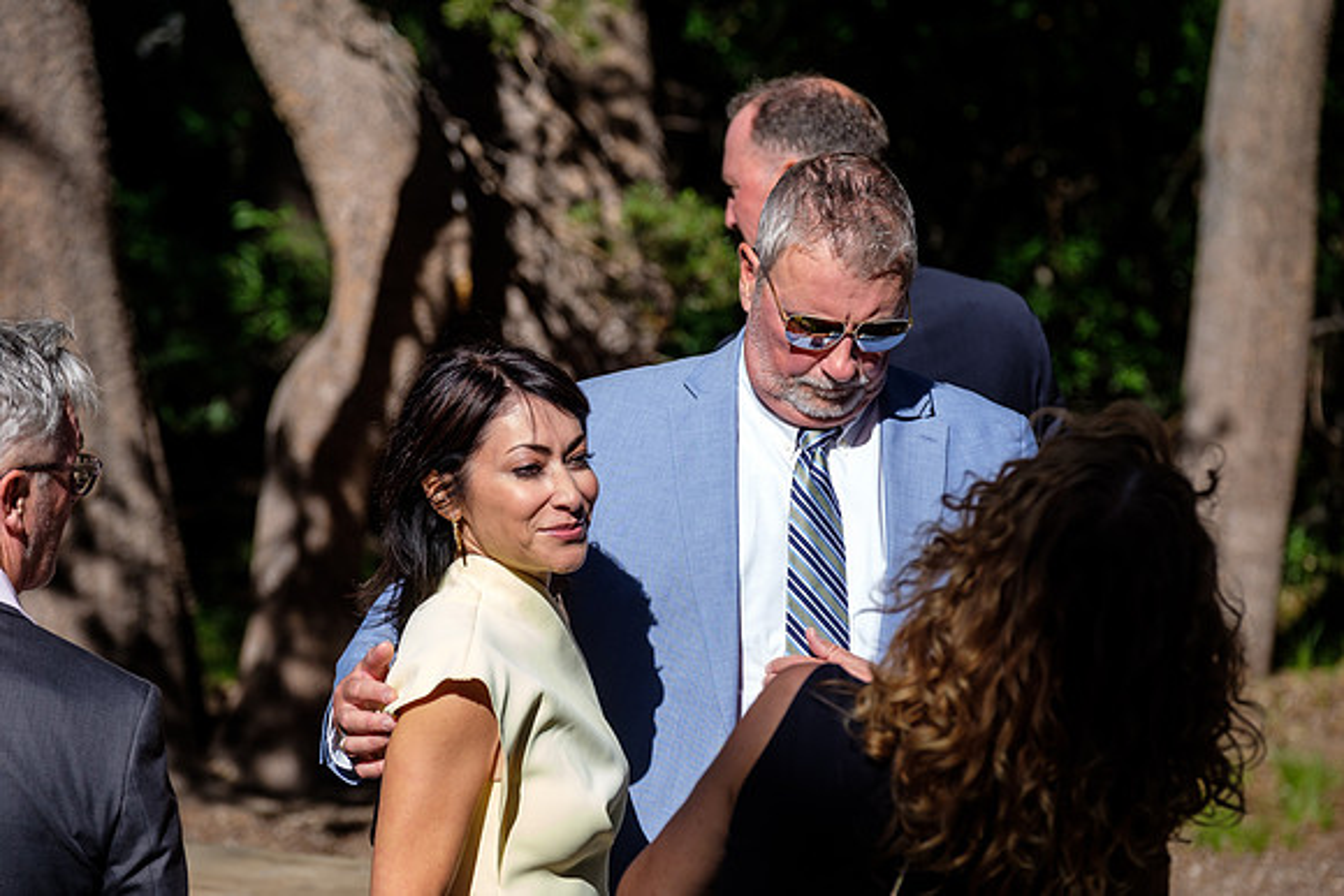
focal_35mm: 186
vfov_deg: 7.4
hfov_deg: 11.1
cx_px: 672
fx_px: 6945
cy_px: 448
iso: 200
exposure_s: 1/640
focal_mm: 124.3
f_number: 4.5
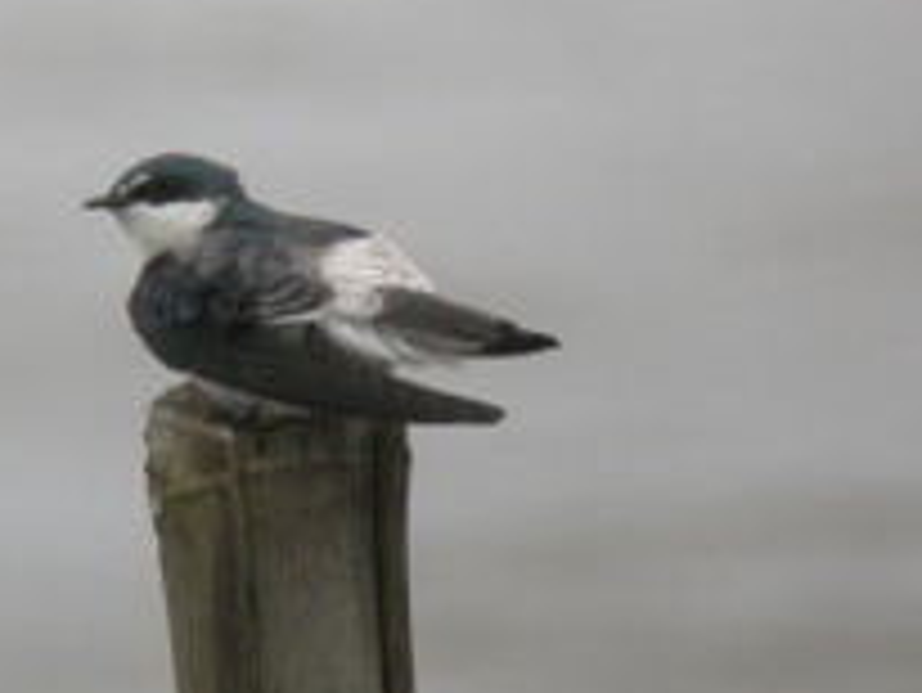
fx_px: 6476
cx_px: 238
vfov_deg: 6.1
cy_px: 400
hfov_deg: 8.1
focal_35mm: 243
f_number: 6.3
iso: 100
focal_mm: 16.2
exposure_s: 1/204
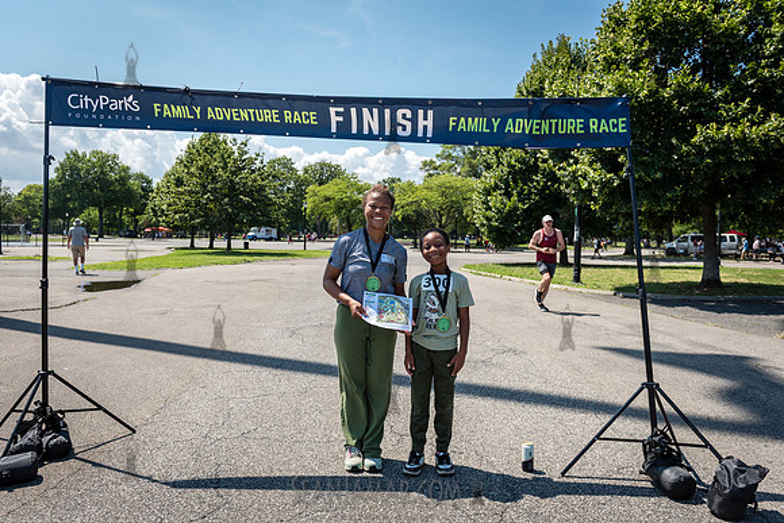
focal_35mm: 27
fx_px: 588
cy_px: 262
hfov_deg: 67.4
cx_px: 392
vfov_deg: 48.0
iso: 400
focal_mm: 27
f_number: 4.5
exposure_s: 1/2000
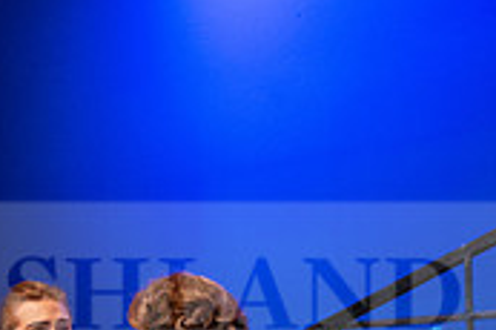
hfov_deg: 9.6
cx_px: -267
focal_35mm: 208
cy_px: 550
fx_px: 2863
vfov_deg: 6.5
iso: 3200
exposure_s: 1/200
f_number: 3.2
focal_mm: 62
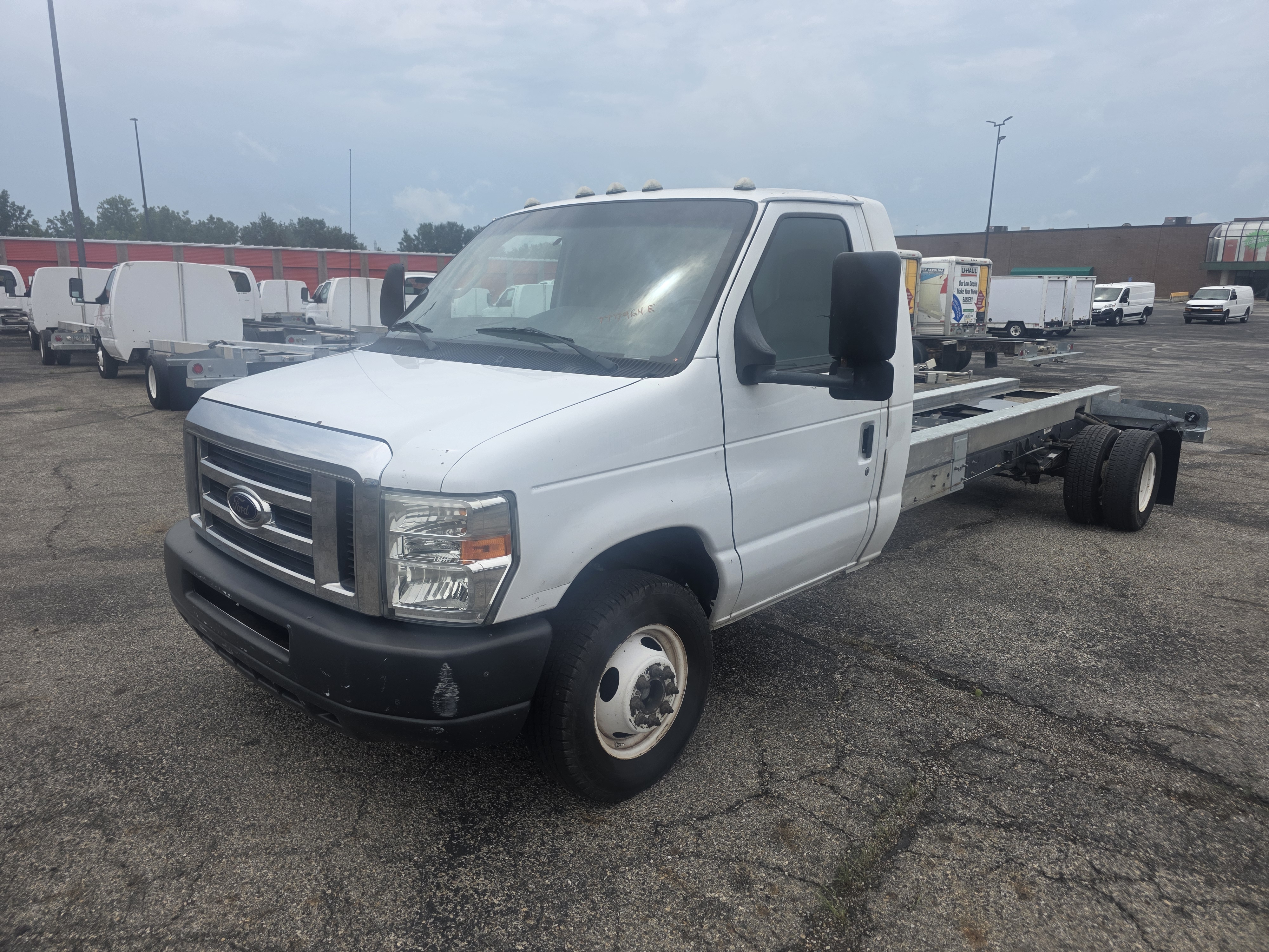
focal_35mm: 23
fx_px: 843
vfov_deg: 58.9
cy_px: 476
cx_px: 634
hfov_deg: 73.9
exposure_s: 1/5296
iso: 80
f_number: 1.7
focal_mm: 6.3
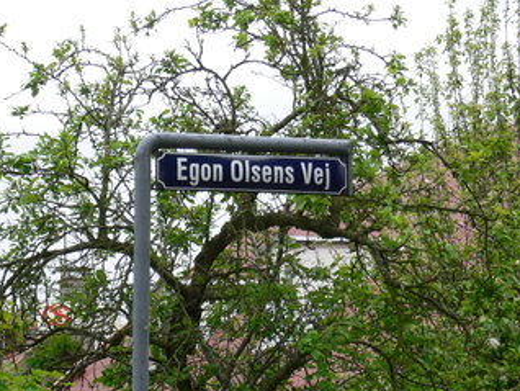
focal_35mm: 132
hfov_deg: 14.9
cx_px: 242
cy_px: 180
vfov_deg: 11.2
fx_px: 1984
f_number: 5
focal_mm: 17.4
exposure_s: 1/80
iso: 64
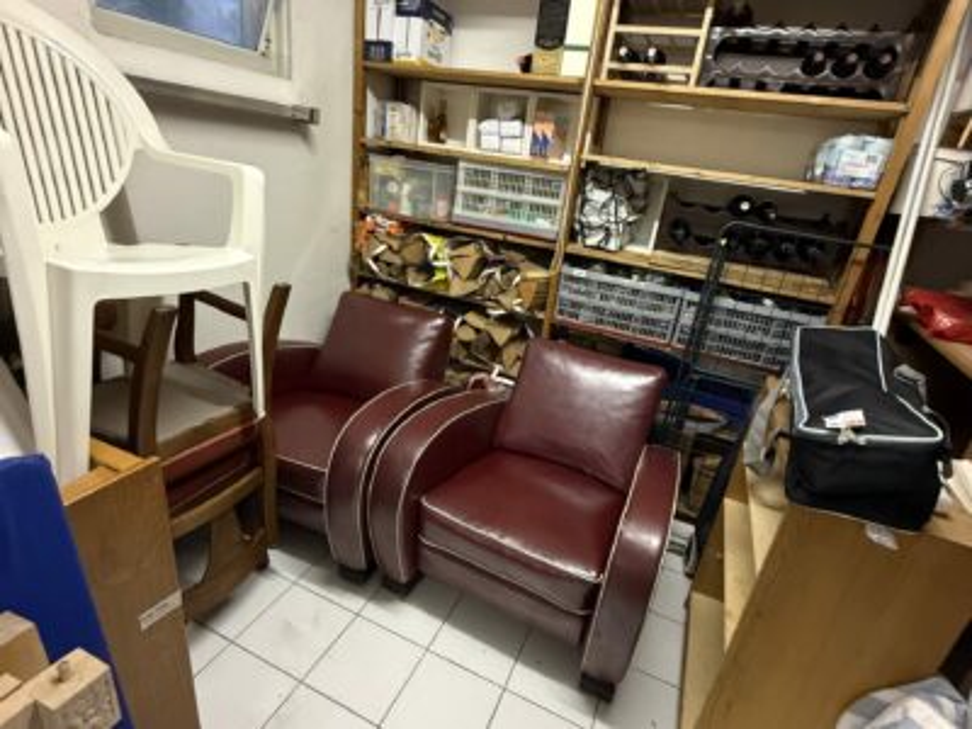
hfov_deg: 102.1
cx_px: 486
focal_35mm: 14
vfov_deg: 85.7
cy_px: 364
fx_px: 393
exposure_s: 1/50
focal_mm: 2.22
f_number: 2.2
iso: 640
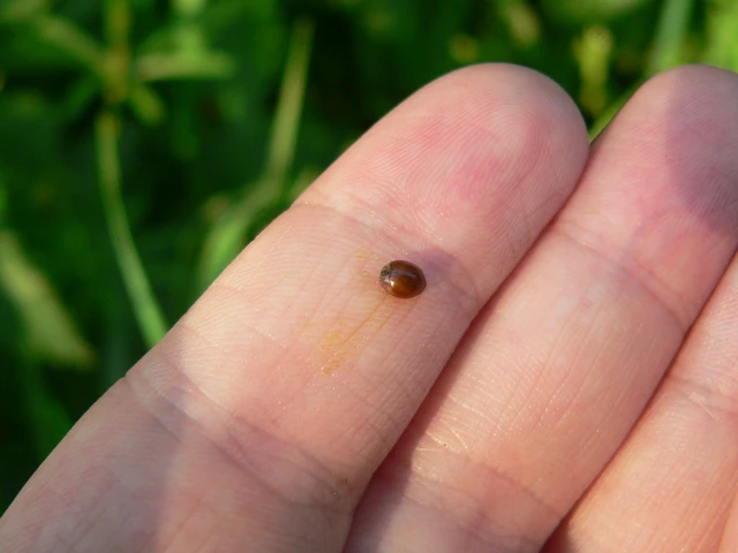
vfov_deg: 26.6
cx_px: 369
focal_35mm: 55
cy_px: 276
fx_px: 1173
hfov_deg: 34.9
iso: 100
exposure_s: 1/100
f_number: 3.3
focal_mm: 9.2
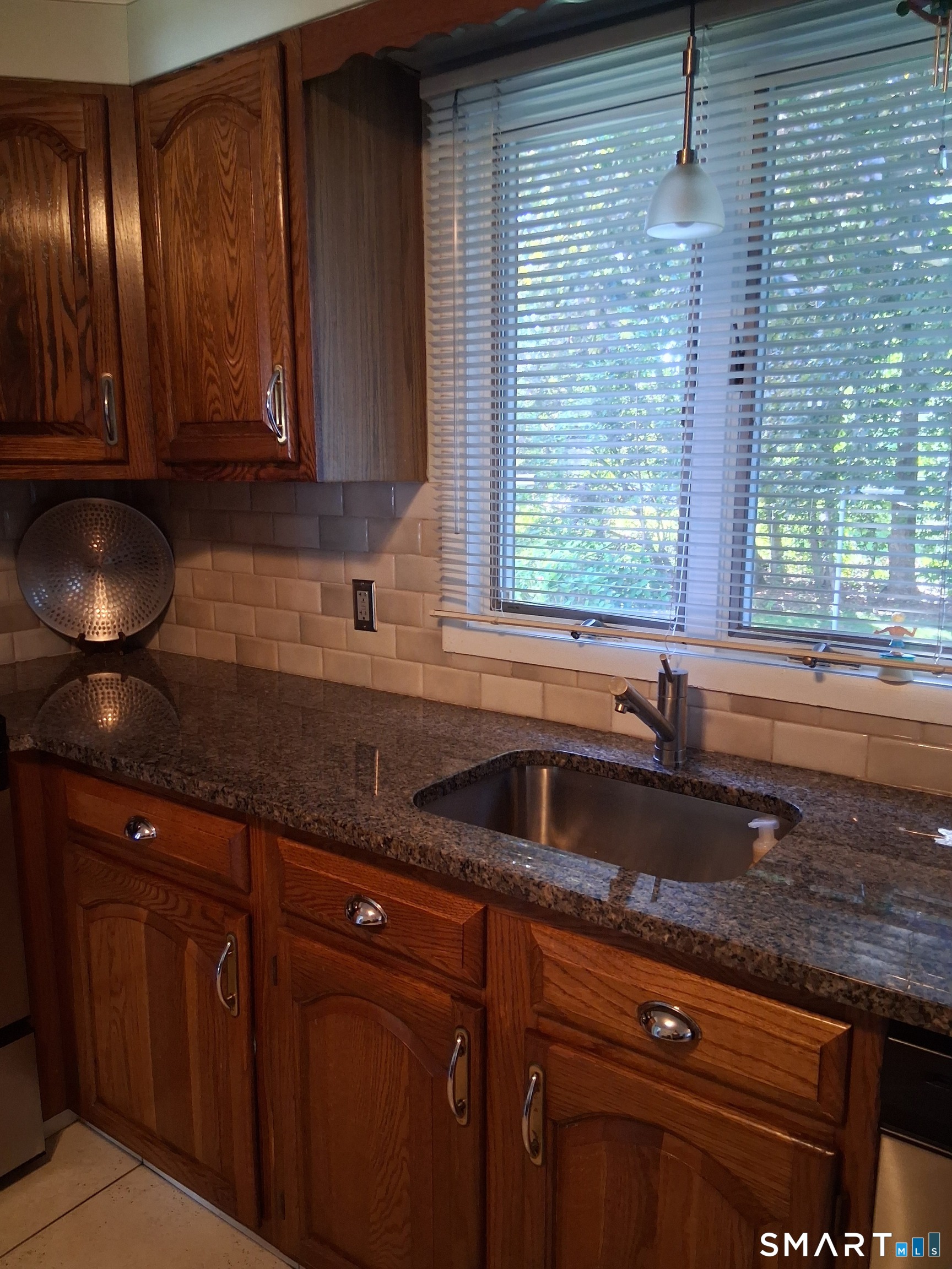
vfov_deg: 67.3
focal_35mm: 26
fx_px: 953
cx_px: 476
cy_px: 634
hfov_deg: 53.1
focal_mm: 3.98
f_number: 1.8
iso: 400
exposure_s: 1/60
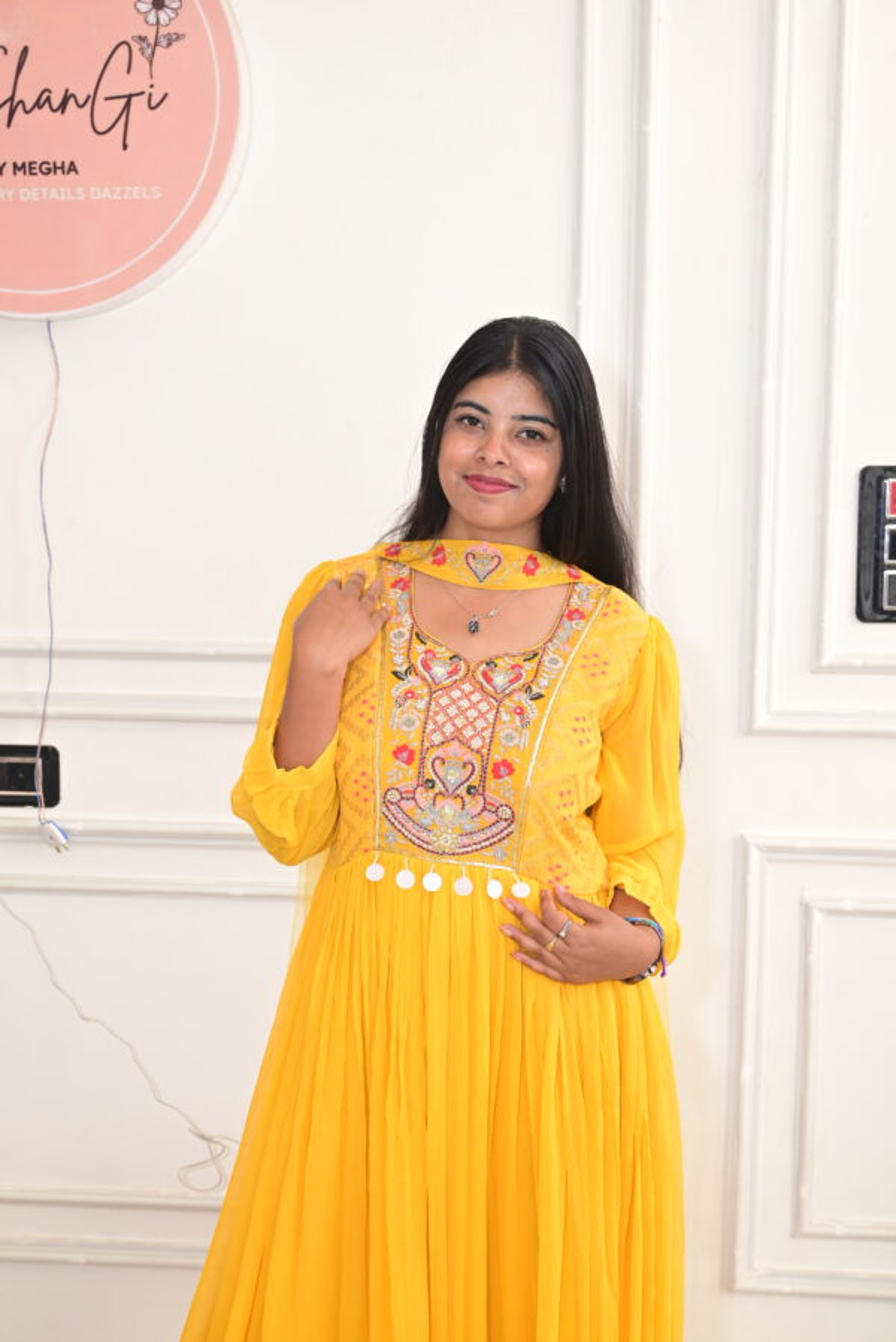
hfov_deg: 30.5
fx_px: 1641
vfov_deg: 44.5
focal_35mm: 44
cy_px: 671
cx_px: 448
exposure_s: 1/250
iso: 500
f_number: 5.6
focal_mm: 44
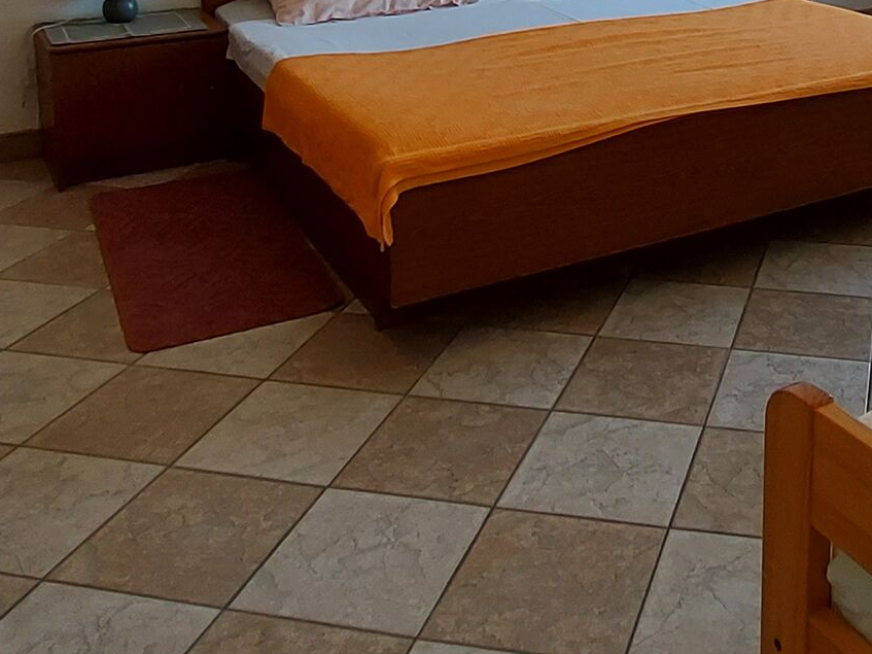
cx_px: 736
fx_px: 1083
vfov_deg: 30.3
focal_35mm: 43
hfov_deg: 41.4
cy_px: -54
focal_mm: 1.74
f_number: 2.2
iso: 80
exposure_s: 1/50
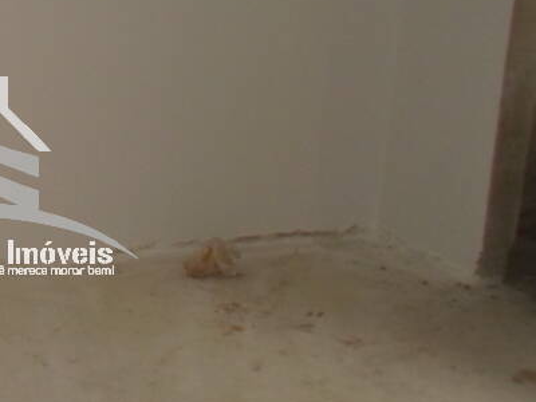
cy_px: 173
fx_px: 991
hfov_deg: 28.0
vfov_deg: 22.9
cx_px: -32
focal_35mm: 64
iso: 100
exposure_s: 1/30
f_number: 2.5
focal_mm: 4.5
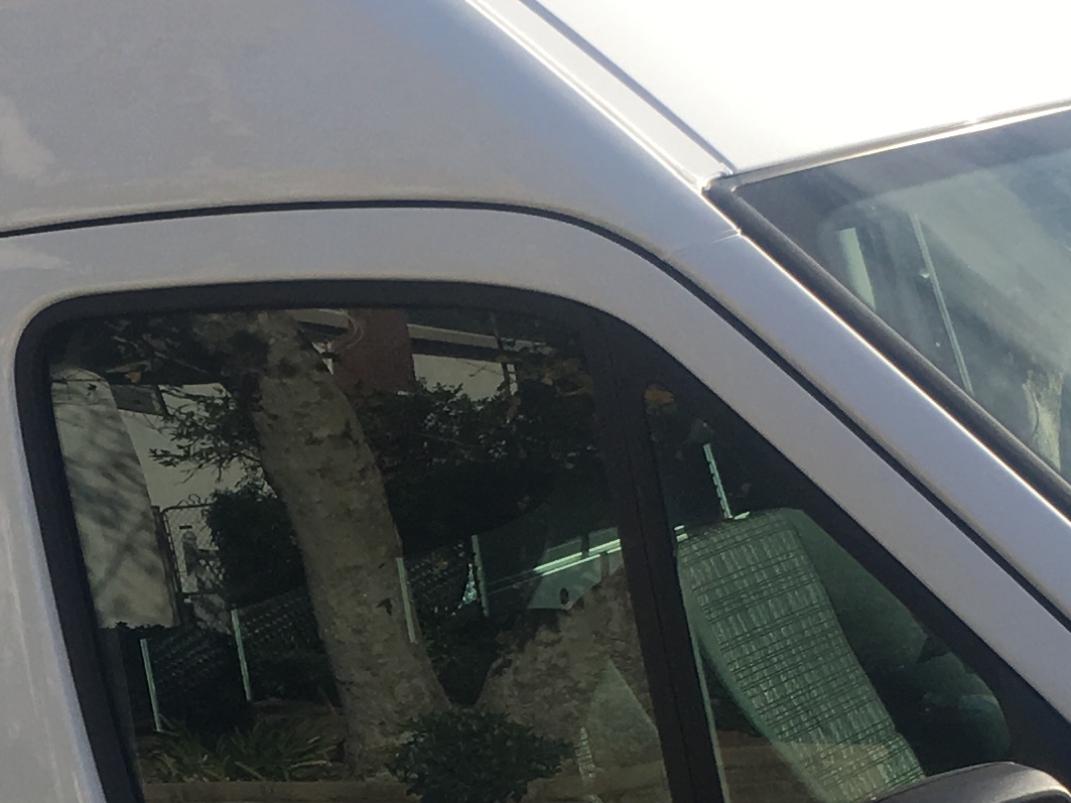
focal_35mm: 110
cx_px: 187
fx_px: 3403
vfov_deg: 13.1
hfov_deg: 17.7
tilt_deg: -4.6
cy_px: 987
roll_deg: +10.0
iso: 25
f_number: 2.2
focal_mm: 4.15
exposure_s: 1/785
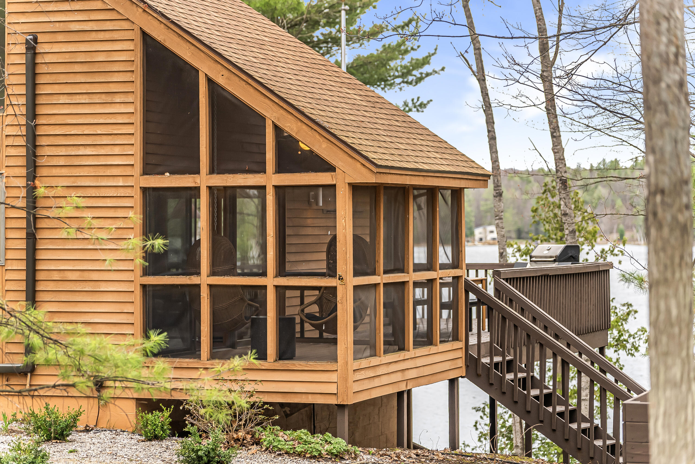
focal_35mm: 96
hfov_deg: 21.2
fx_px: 1854
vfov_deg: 14.3
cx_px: 348
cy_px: 232
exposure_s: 1/2000
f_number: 2.8
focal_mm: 96
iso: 640
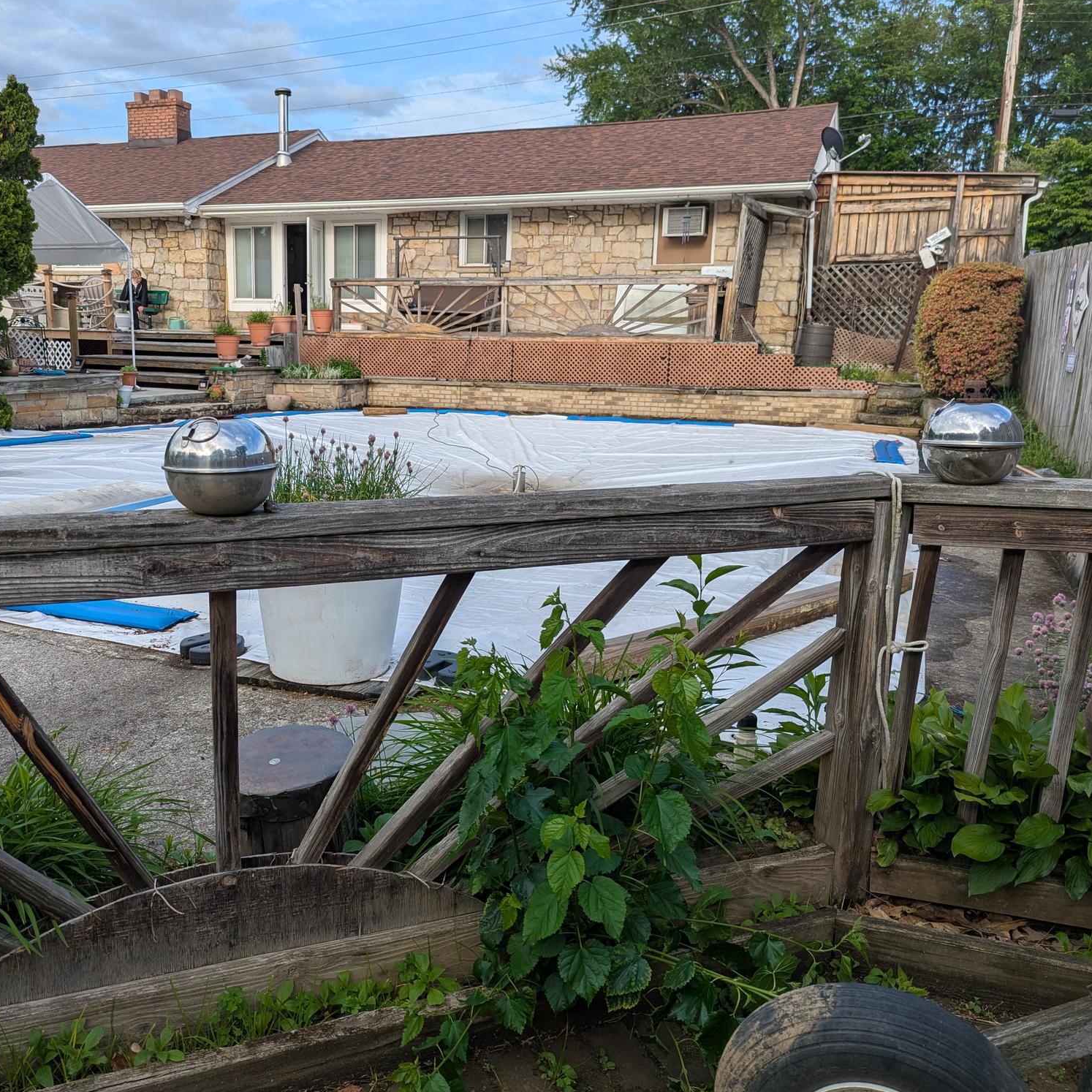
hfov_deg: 55.3
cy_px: 542
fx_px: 1035
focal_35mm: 29
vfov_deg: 55.6
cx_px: 448
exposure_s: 1/1002
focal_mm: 6.81
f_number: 1.85
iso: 48
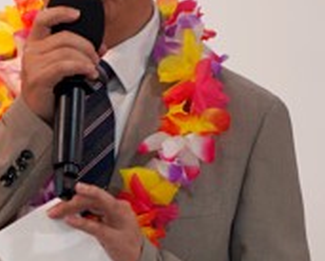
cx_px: 321
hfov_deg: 2.1
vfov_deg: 1.7
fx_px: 8922
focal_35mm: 927
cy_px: 59
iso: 640
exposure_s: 1/200
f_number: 4
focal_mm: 188
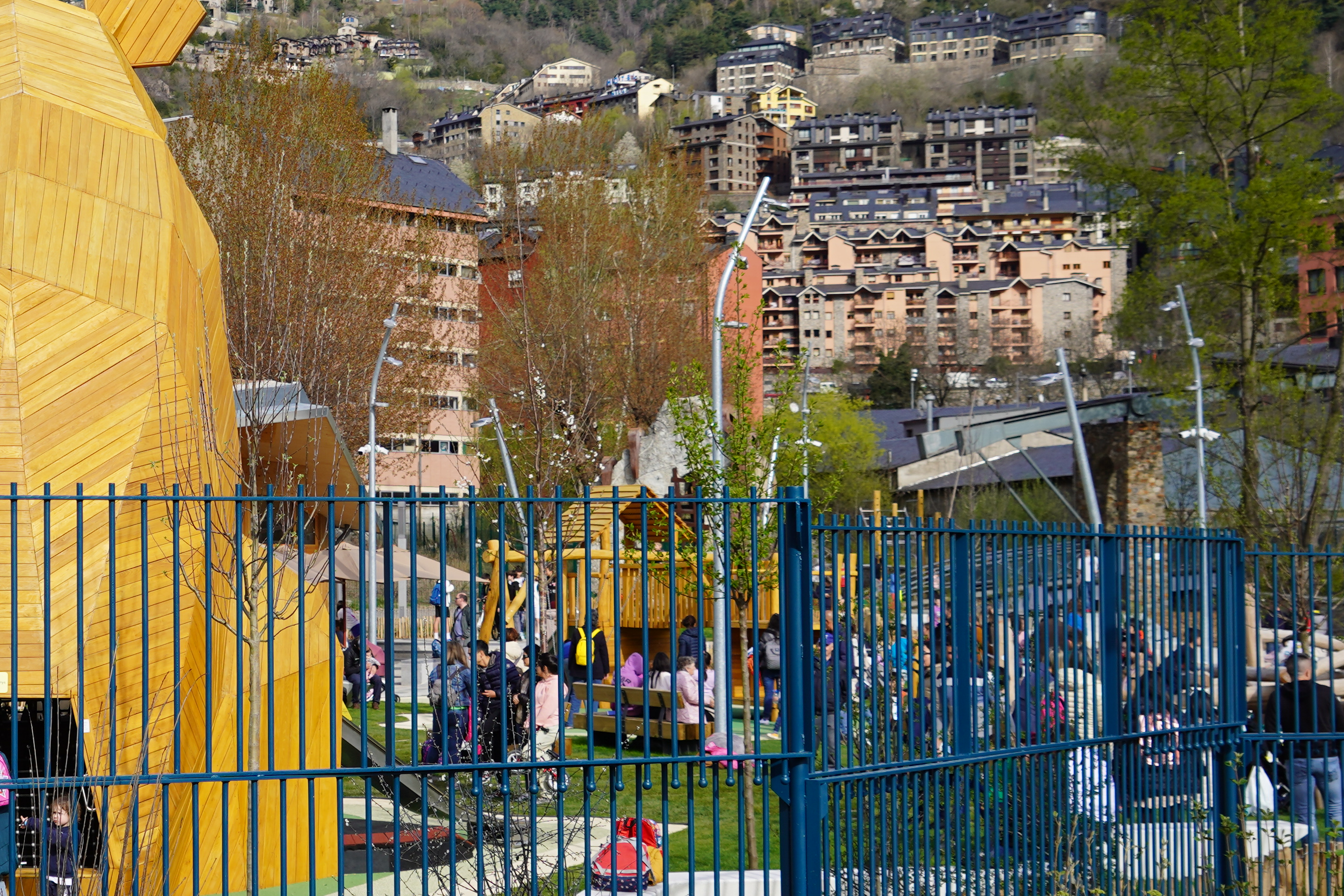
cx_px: 132
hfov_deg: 26.1
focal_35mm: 75
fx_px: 2800
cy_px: 416
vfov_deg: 18.2
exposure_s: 1/320
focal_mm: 38
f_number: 5
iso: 100
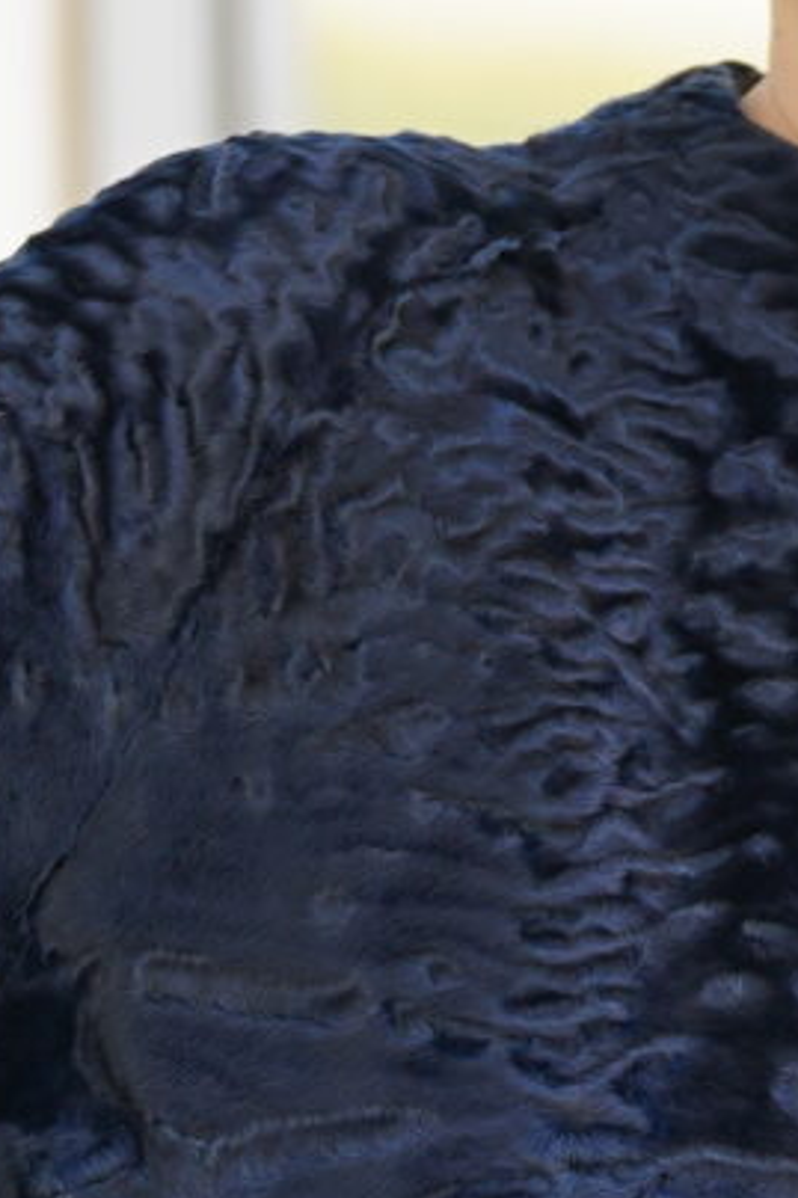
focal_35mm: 1065
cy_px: 1987
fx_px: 35439
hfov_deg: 1.3
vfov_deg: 1.9
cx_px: 449
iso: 160
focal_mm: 168
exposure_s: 1/250
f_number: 2.8
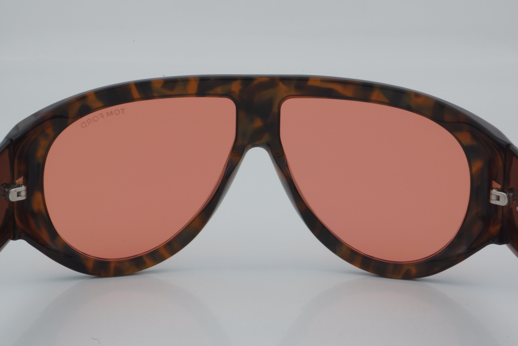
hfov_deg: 24.6
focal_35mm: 82
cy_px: 173
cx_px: 259
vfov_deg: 16.6
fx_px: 1187
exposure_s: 1/4
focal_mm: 55
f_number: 32
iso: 100
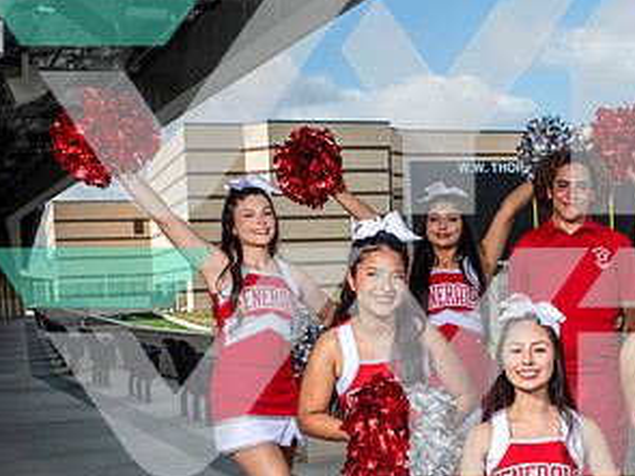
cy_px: 363
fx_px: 1247
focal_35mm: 68
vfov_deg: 21.4
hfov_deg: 27.8
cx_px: 536
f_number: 7.1
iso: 100
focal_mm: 36
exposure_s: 1/320
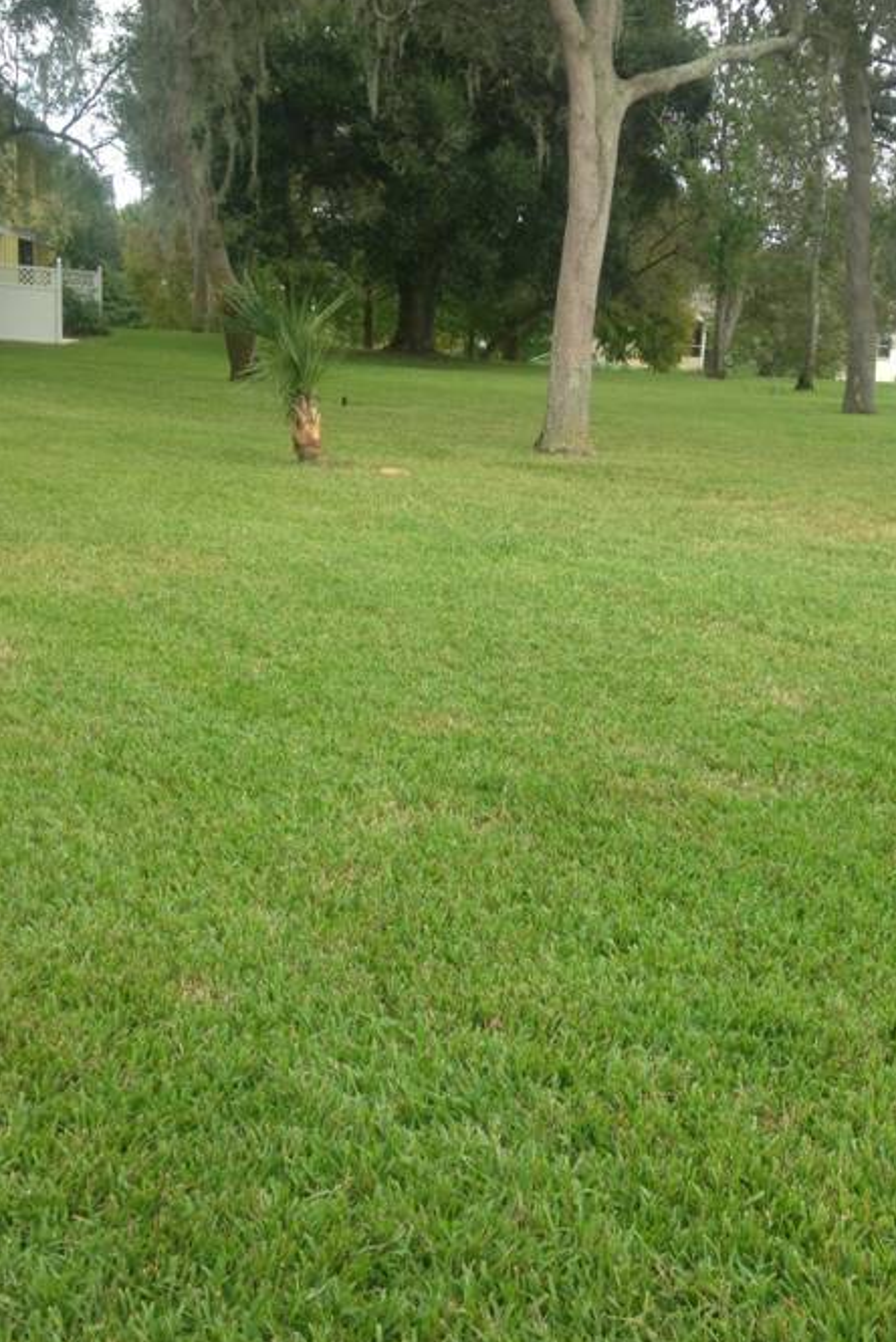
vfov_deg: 44.5
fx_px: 1641
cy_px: 693
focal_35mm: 44
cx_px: 579
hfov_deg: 30.4
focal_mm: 4.12
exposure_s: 1/120
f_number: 2.4
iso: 64
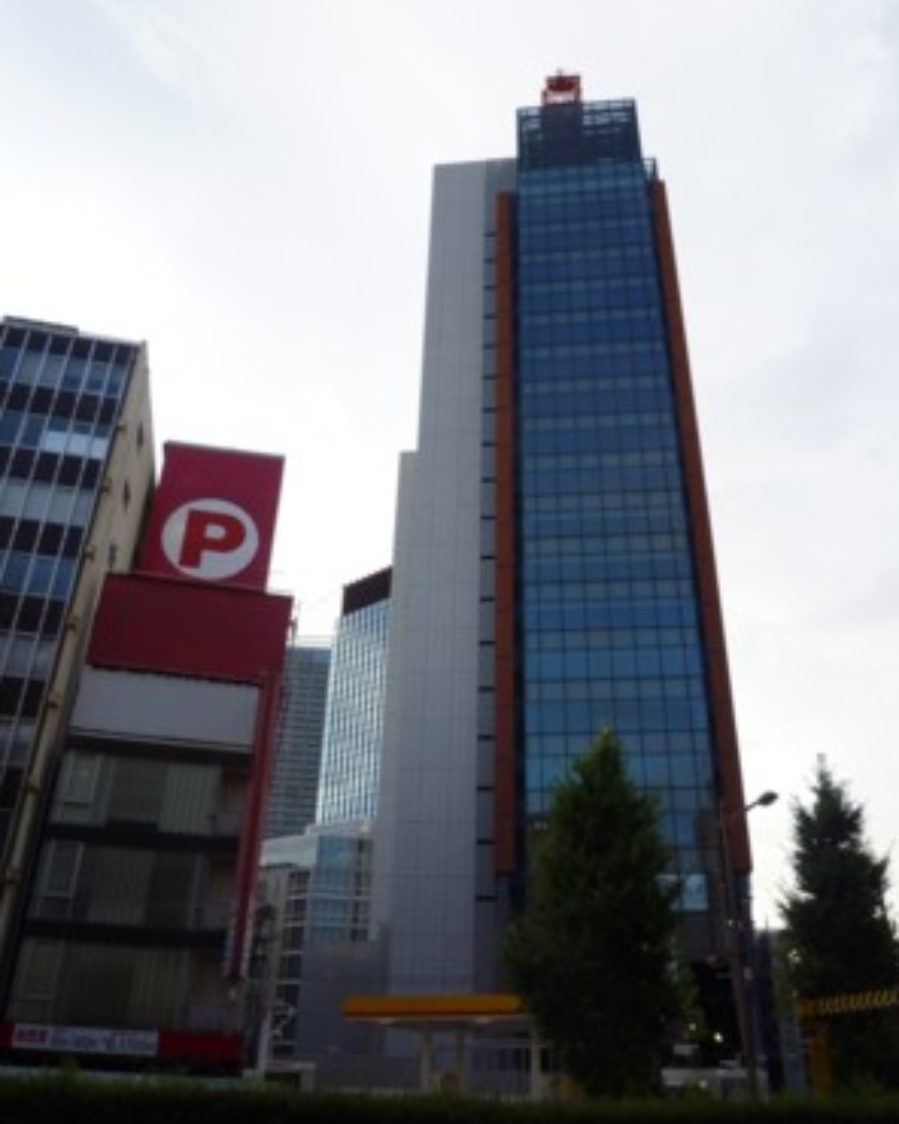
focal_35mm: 27
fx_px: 898
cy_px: 606
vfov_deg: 64.0
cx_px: 457
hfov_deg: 53.2
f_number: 3.2
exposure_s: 1/100
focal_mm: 4.5
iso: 80
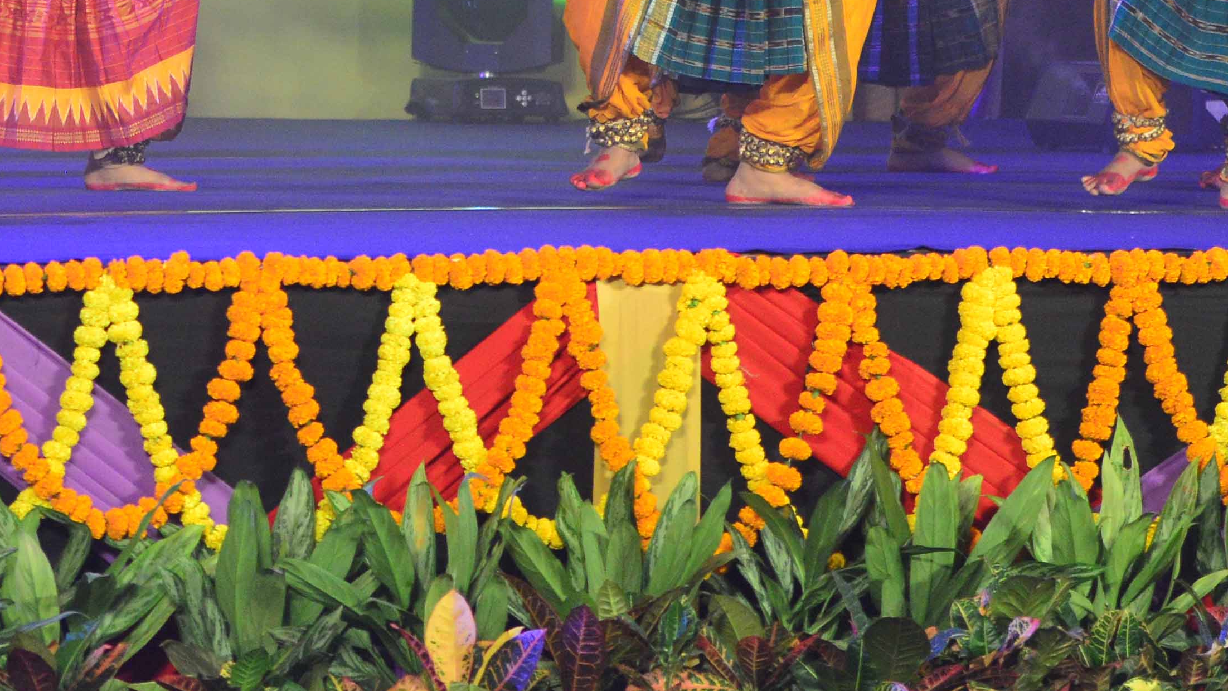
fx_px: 7977
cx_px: -20
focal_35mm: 245
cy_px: -530
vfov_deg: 4.9
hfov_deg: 8.7
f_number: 2.8
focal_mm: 70
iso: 1000
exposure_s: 1/250
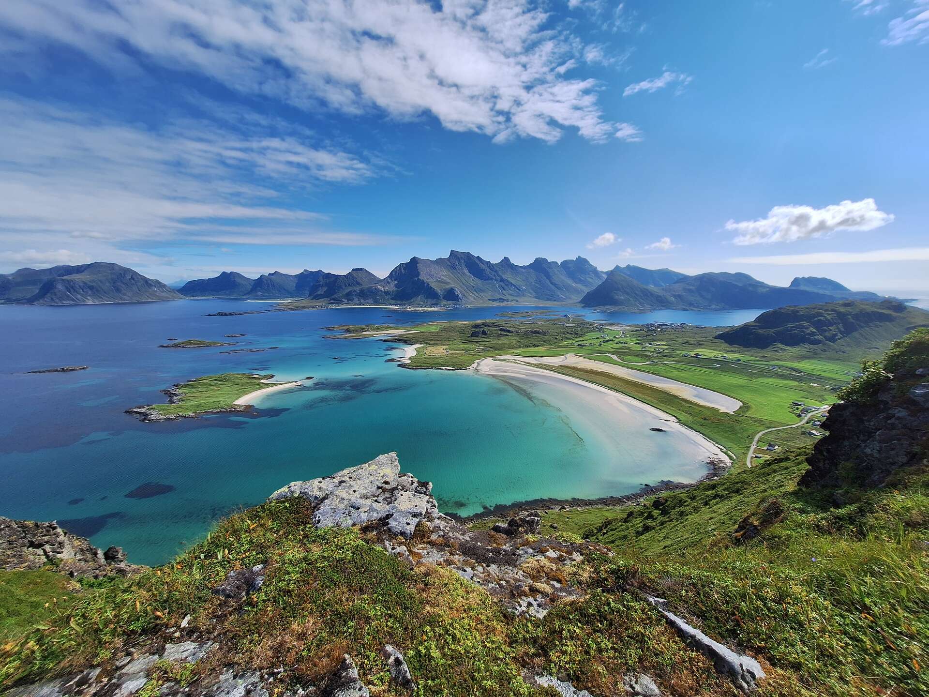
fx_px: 349
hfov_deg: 106.2
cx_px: 464
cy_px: 348
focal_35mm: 13
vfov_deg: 89.9
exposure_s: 1/1934
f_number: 2.2
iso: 40
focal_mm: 1.74
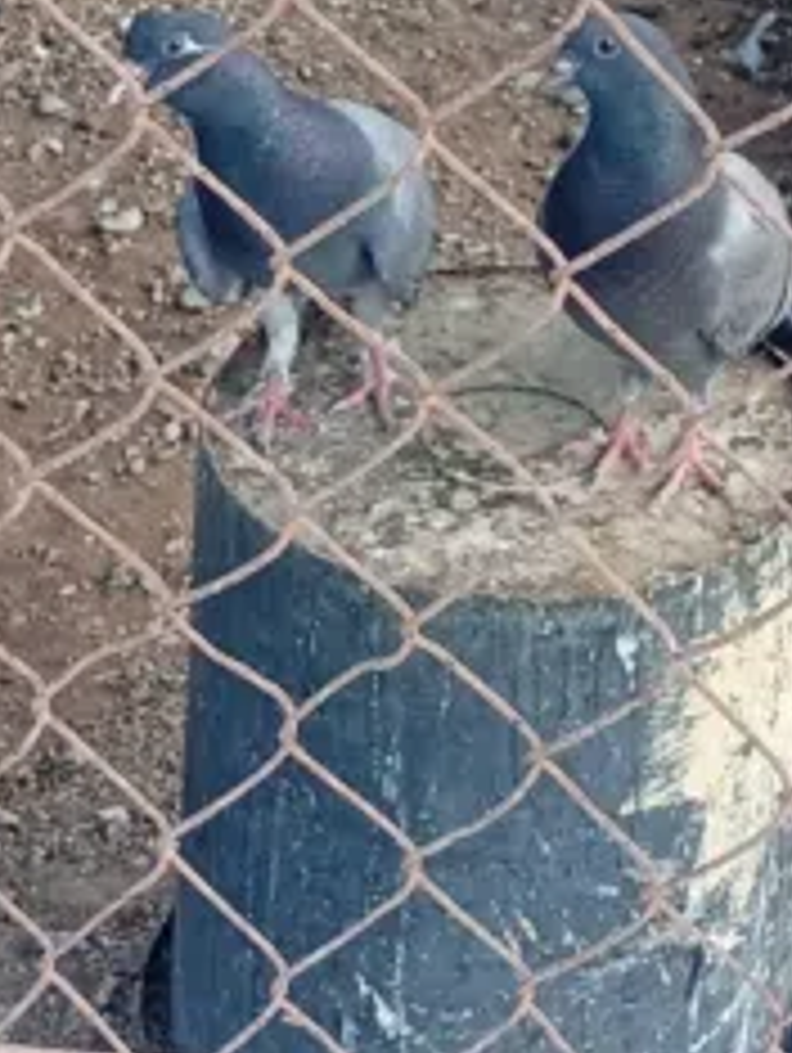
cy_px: 518
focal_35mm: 119
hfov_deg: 12.5
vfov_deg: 16.5
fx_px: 3624
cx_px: 428
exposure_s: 1/50
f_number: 1.8
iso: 64
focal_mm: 3.84
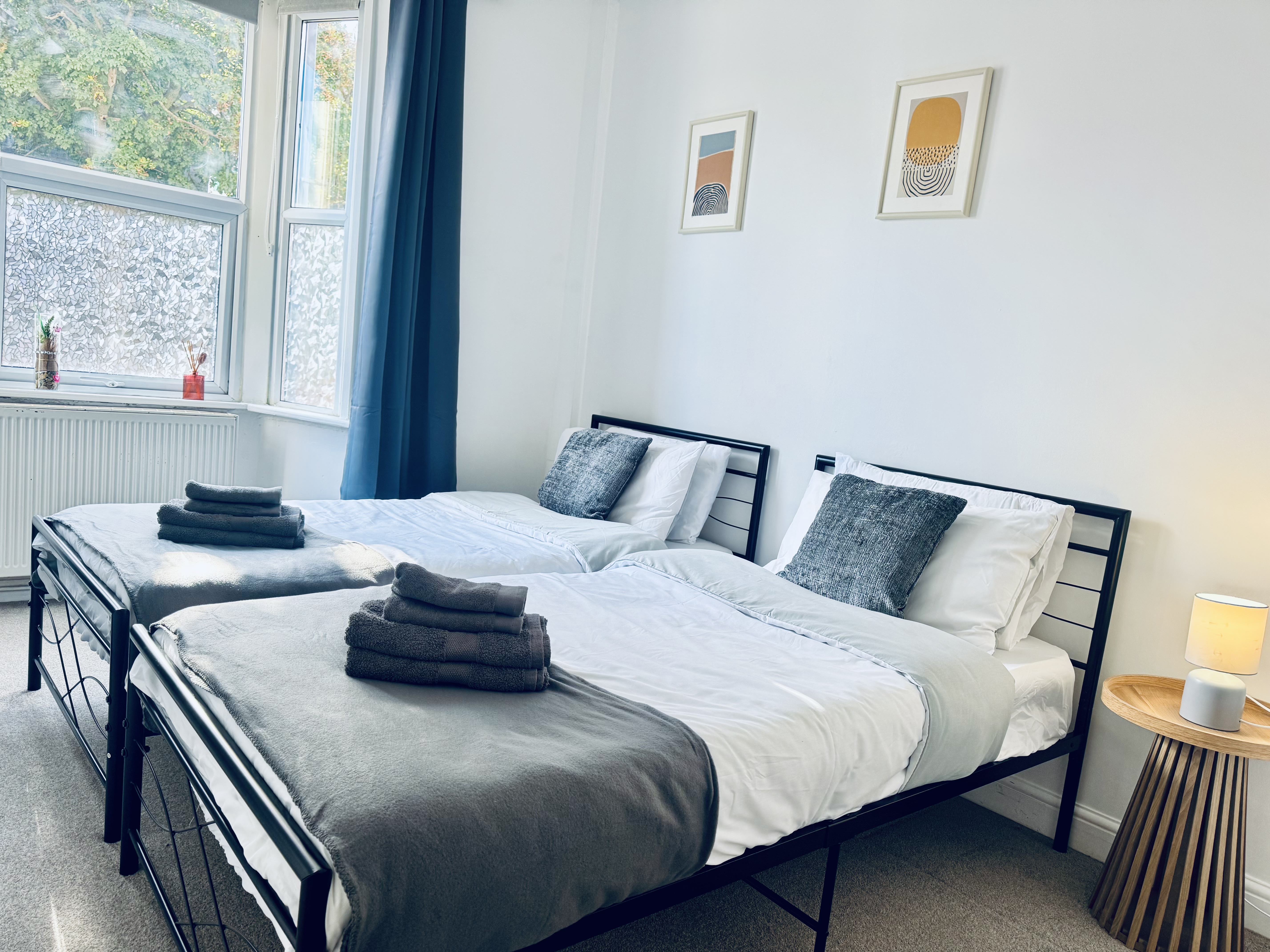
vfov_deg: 56.8
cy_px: 476
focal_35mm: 24
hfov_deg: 71.6
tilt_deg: -7.8
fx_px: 881
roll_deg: -6.1
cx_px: 635
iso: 100
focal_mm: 6.76
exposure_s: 1/100
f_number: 1.78
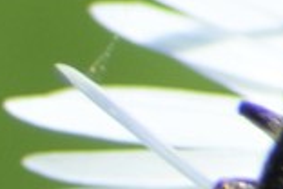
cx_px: 426
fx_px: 21758
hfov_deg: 0.7
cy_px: 131
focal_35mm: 2768
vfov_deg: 0.5
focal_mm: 300
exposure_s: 1/250
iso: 100
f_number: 8
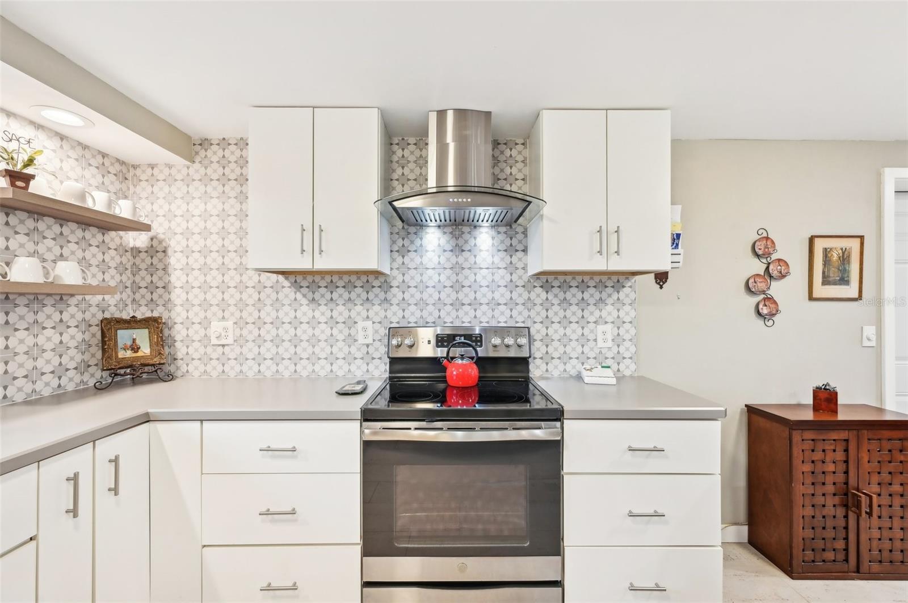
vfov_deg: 81.1
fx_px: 353
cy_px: 302
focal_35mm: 14
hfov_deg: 104.3
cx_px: 454
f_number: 8
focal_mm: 14
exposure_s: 1/10
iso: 400
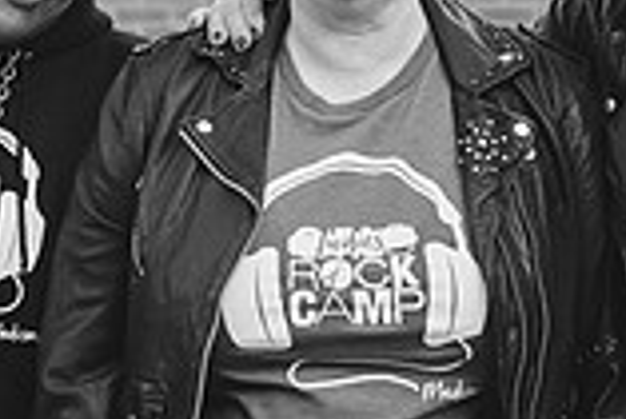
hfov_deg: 10.9
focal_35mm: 189
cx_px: 295
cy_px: 212
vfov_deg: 7.3
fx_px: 3289
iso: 250
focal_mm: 50
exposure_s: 1/320
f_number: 4
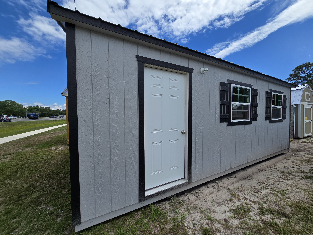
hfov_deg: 106.2
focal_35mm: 13
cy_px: 118
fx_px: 118
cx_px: 156
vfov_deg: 89.9
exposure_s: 1/2737
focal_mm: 2.2
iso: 50
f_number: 2.2
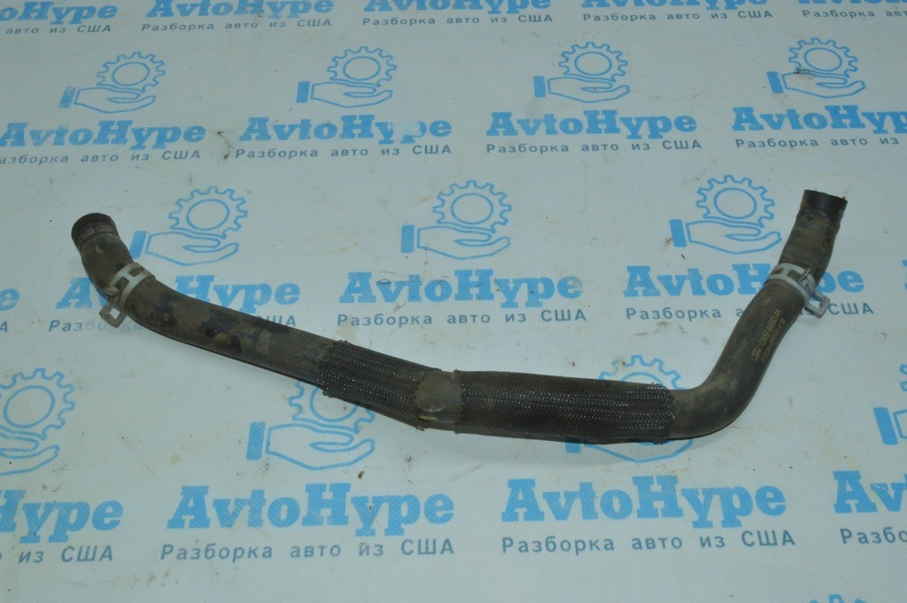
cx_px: 454
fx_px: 944
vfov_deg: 35.4
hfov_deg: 51.3
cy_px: 302
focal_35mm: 38
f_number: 25
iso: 1400
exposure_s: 1/30
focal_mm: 25
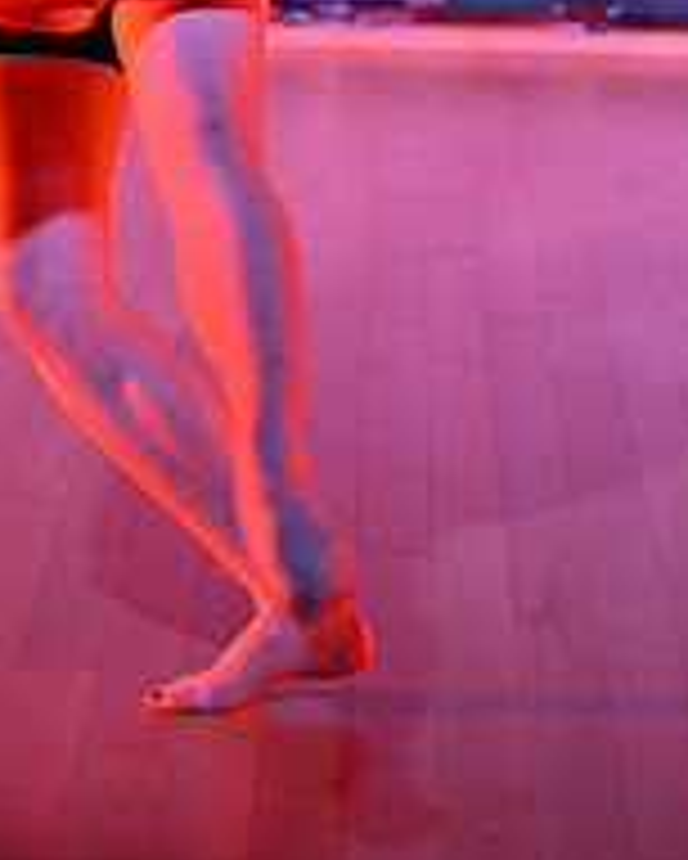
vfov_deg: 11.2
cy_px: -257
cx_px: 326
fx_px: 4273
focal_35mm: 168
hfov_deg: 9.2
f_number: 2.8
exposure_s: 1/500
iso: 500
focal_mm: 59
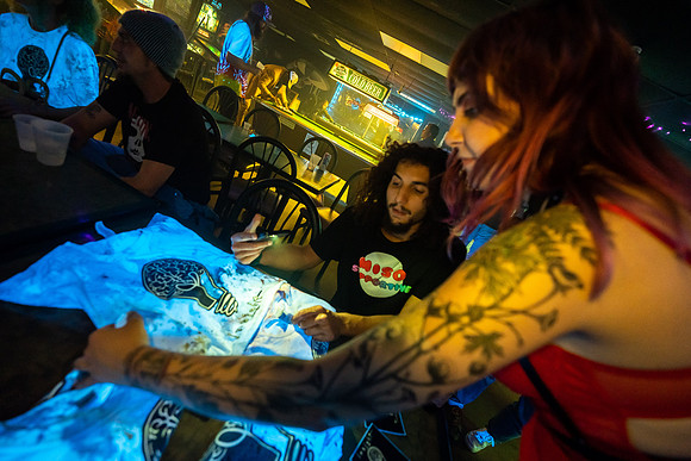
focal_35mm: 14
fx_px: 269
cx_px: 346
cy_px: 230
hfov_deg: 104.2
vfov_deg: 81.2
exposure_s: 1/80
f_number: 2.8
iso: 3200
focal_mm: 14
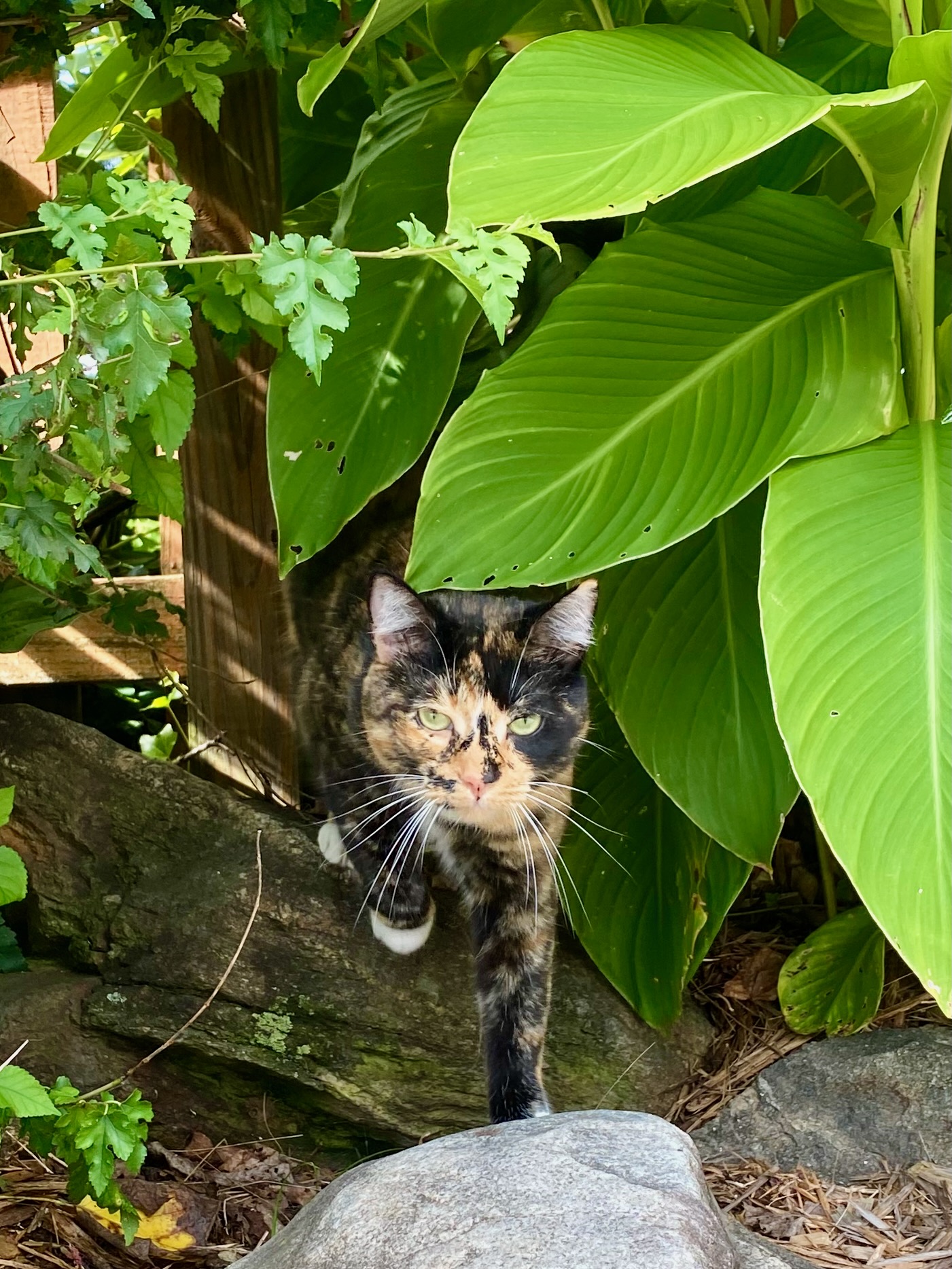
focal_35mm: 26
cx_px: 476
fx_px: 953
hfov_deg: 53.1
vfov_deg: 67.3
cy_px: 634
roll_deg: +2.2
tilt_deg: -2.1
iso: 40
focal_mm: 4.25
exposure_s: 1/122
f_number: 1.8
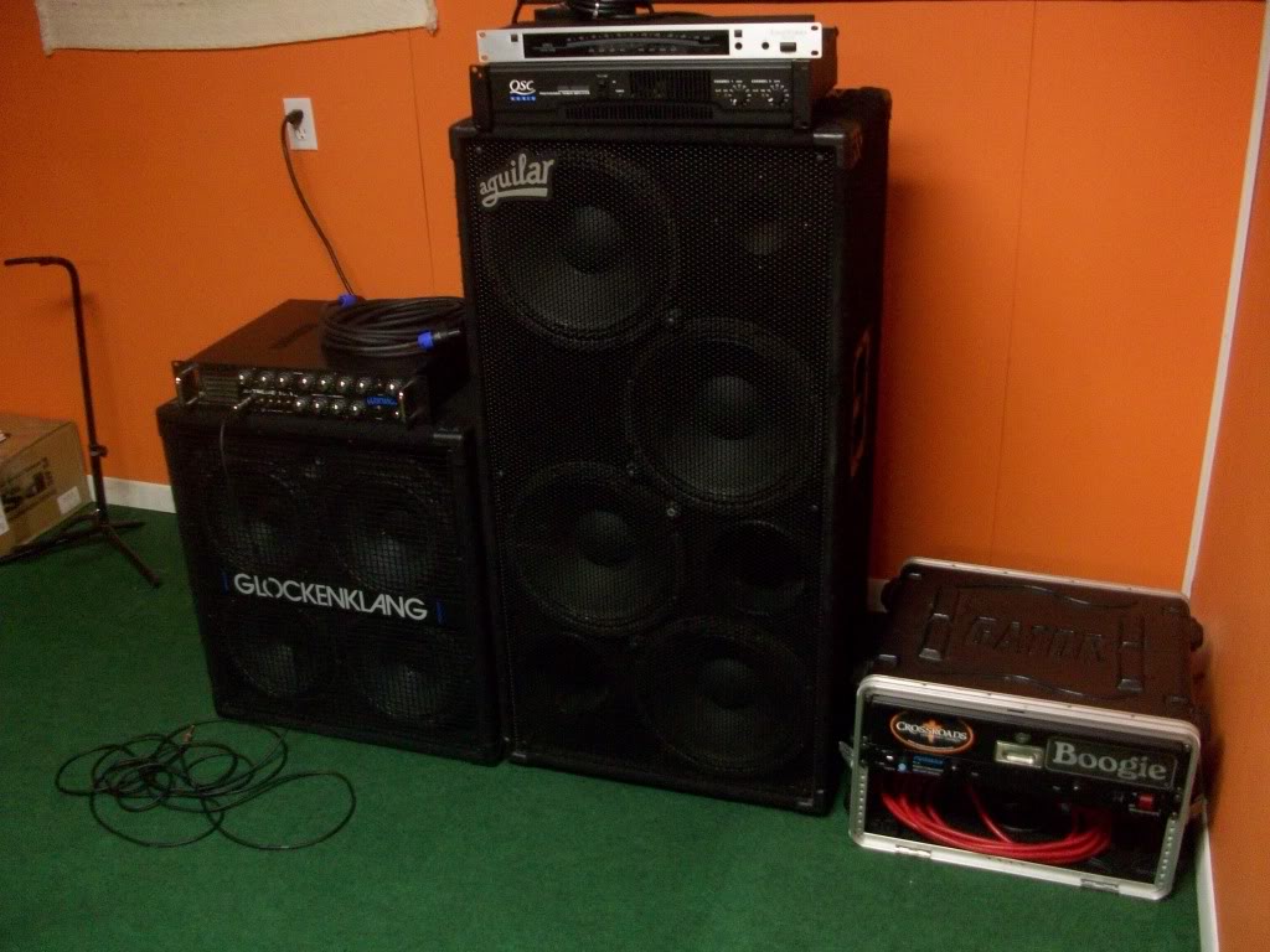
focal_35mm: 34
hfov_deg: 54.0
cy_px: 476
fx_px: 1247
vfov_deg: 41.8
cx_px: 635
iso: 200
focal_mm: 5.7
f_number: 2.8
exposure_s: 1/8
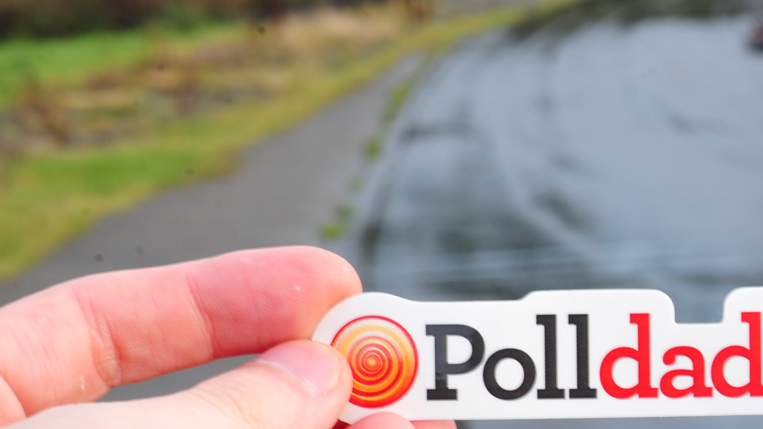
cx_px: 896
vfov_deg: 9.0
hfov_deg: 15.5
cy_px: 368
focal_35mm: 134
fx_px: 2711
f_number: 16
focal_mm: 50
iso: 200
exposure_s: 1/25
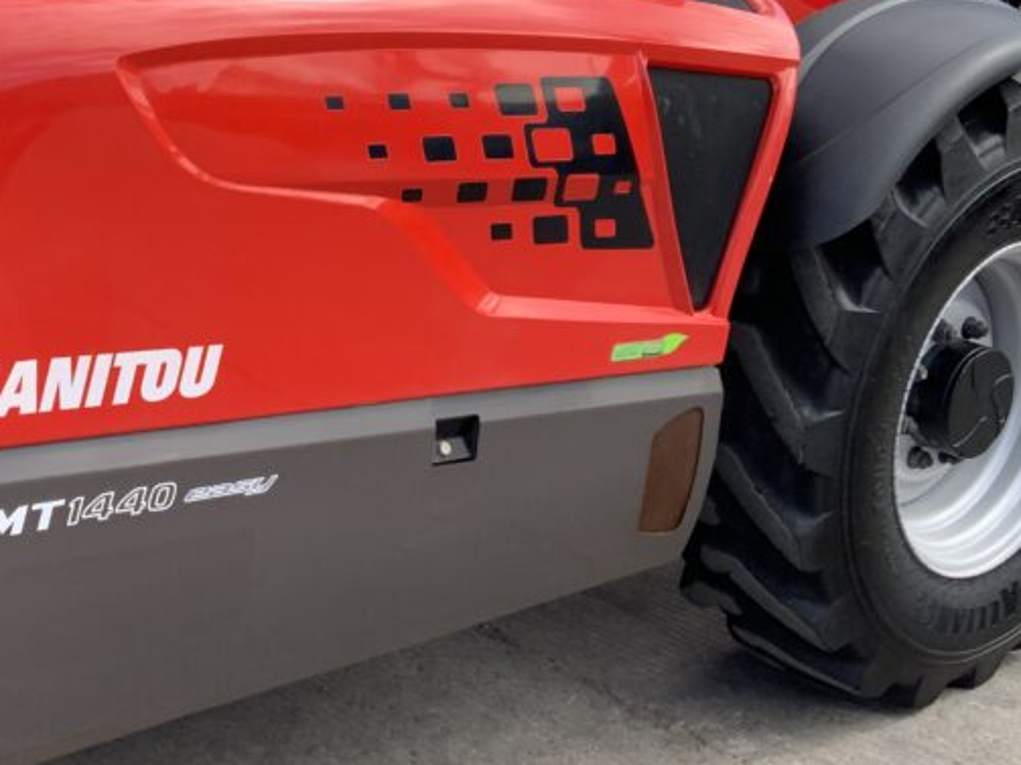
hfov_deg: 32.0
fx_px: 1740
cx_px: 229
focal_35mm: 59
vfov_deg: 24.6
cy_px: 203
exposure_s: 1/580
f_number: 1.8
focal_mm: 3
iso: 16
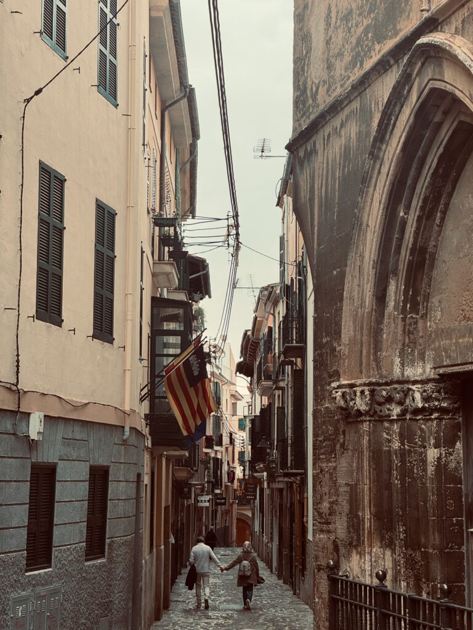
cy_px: 315
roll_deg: -0.6
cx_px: 236
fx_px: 1403
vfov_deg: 25.3
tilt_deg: +6.7
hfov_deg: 19.1
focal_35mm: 77
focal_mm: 9
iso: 32
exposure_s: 1/99
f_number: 2.8
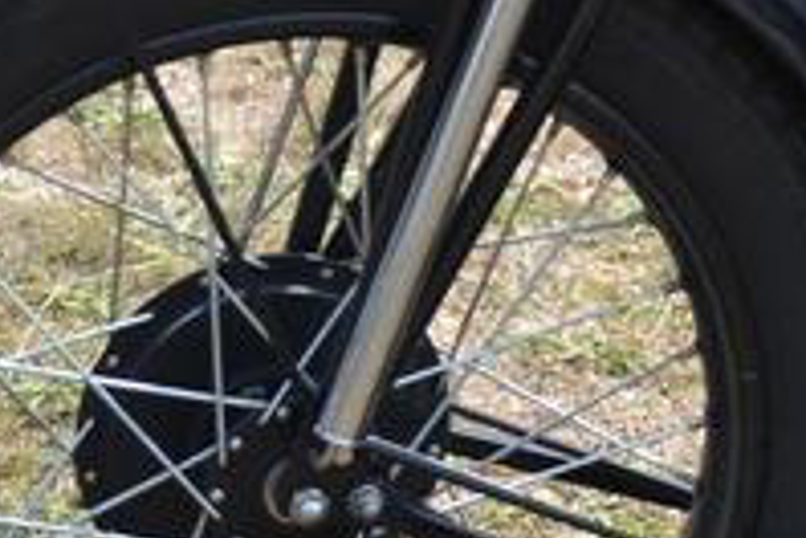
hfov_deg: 7.3
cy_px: -51
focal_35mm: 272
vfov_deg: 5.0
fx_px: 6080
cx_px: 1539
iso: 100
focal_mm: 35
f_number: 6.3
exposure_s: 1/160
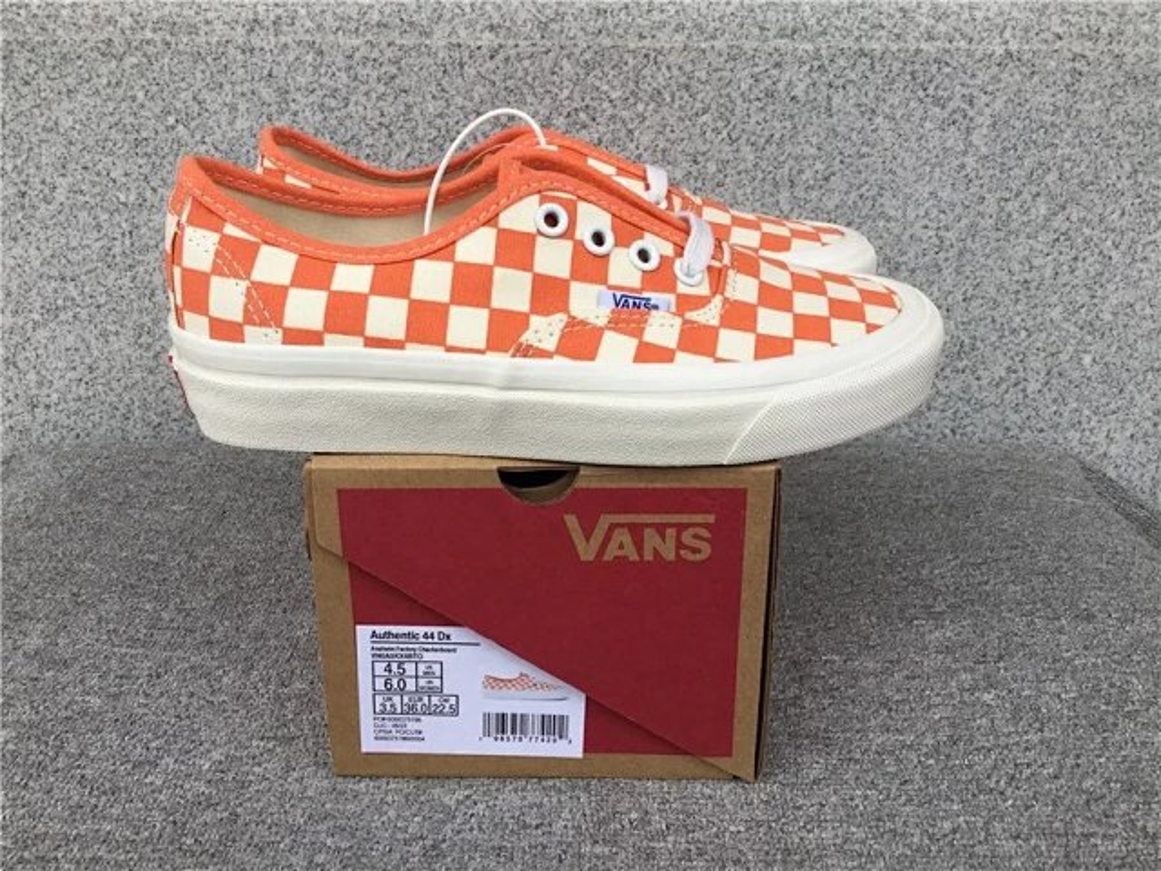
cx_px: 580
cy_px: 436
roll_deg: -0.1
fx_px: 1040
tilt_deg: -21.9
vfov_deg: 45.4
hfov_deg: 58.4
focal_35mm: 31
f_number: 2.4
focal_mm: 3.3
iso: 25
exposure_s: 1/148
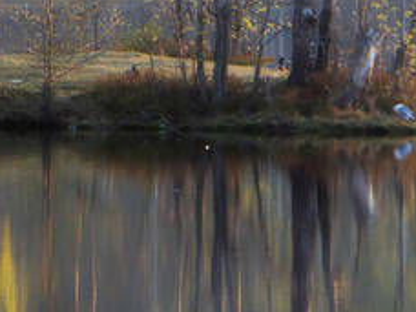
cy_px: 9
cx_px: 70
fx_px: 10299
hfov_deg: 2.3
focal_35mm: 857
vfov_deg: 1.7
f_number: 5
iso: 80
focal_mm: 49.7
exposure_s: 1/90
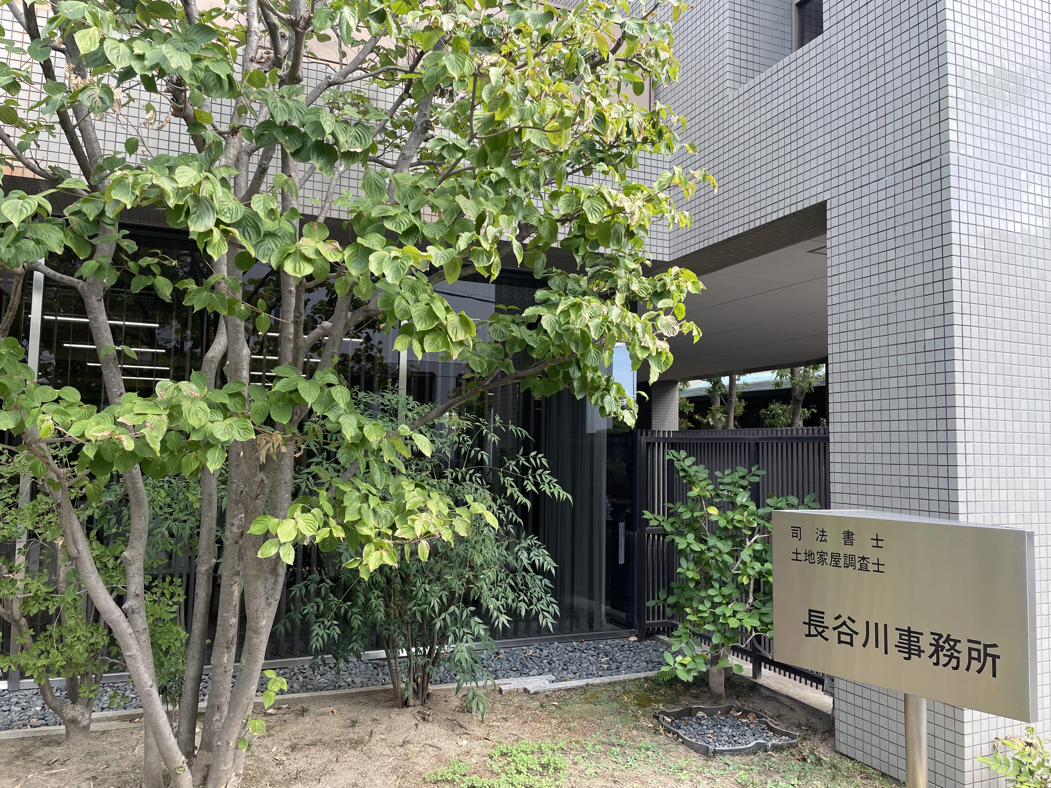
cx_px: 526
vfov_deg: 53.1
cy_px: 394
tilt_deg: +4.6
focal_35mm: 26
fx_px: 789
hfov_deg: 67.3
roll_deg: -0.3
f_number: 1.6
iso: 32
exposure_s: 1/266
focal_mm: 4.2
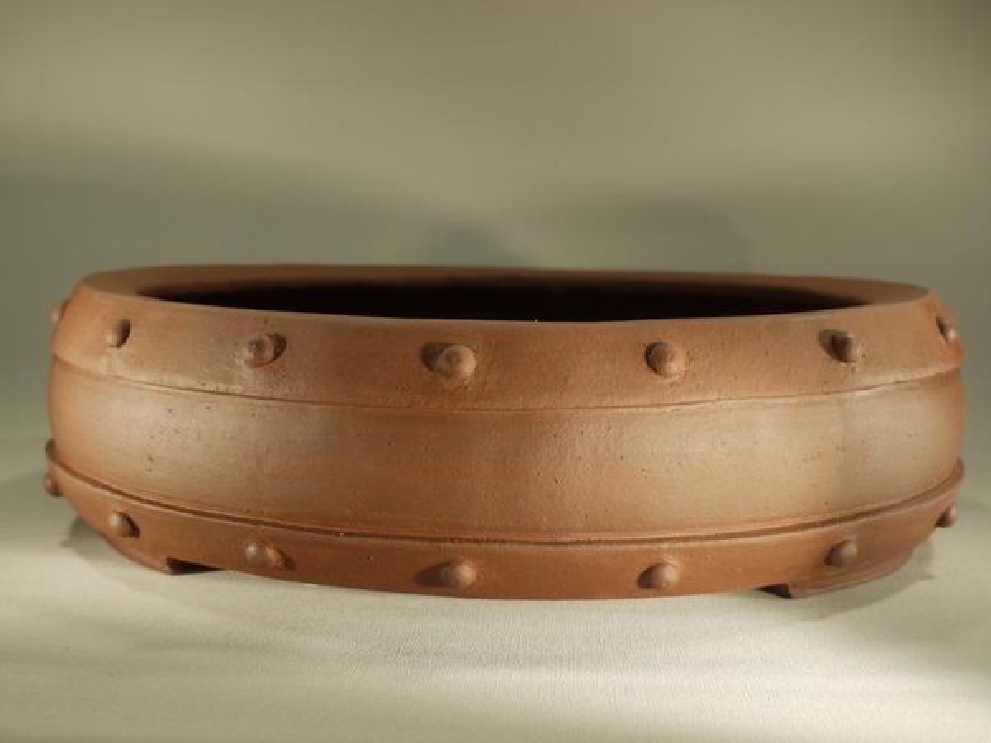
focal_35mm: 46
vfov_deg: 31.5
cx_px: 496
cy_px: 372
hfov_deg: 41.2
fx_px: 1317
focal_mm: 23
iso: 100
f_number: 4.7
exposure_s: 1/40
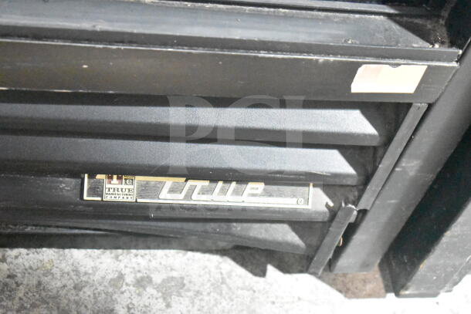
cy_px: 157
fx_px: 1080
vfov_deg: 16.6
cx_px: 236
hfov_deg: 24.6
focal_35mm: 82
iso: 25600
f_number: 5.6
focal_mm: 55
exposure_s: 1/60
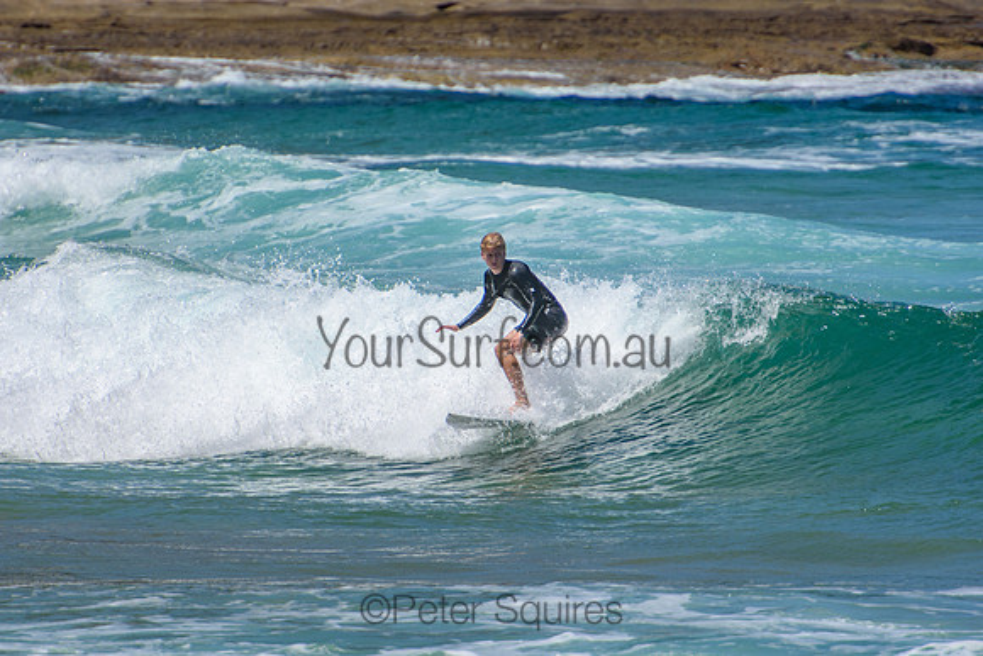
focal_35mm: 600
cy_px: 328
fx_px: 16386
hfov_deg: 3.4
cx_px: 492
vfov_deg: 2.3
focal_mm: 400
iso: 220
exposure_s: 1/2000
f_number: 5.6
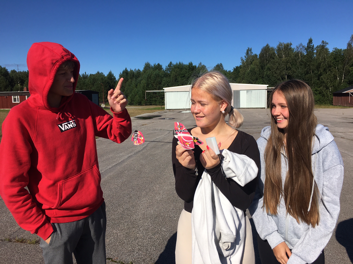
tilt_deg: -5.5
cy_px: 132
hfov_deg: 61.7
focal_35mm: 29
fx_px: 296
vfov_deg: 48.2
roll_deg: -1.0
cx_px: 176
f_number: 2.2
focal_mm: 4.15
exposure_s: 1/2564
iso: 25
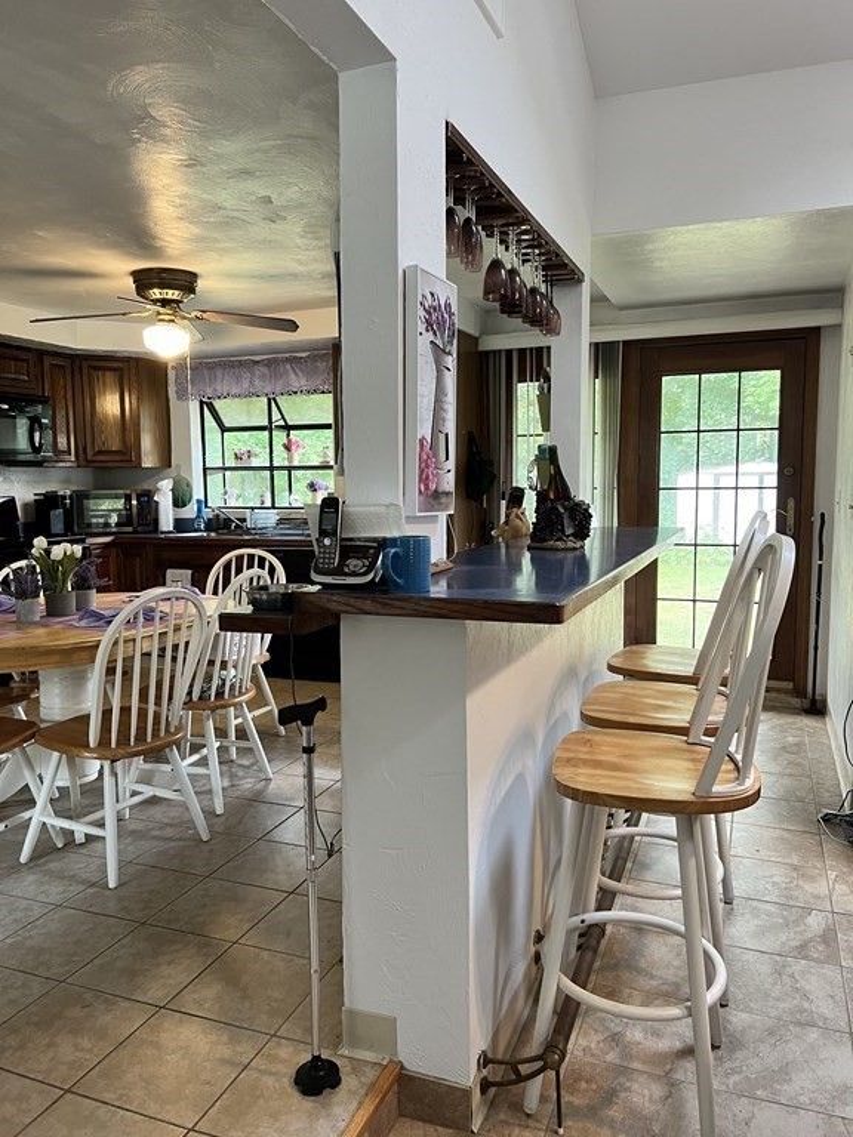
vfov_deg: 67.3
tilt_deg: -6.3
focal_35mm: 26
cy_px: 568
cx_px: 426
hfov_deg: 53.1
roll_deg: +0.7
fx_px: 854
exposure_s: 1/60
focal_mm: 5.7
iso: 160
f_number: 1.5
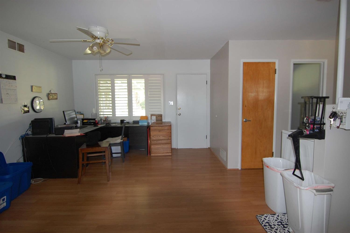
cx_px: 175
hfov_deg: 85.5
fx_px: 189
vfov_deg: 63.1
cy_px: 116
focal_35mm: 20
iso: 400
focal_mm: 13
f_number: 2.8
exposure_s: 1/60
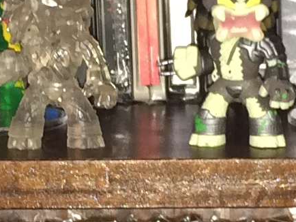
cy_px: 173
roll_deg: +0.8
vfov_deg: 6.8
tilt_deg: -9.0
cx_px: 171
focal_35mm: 218
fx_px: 1865
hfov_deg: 9.1
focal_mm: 4.15
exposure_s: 1/16
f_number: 2.2
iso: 80
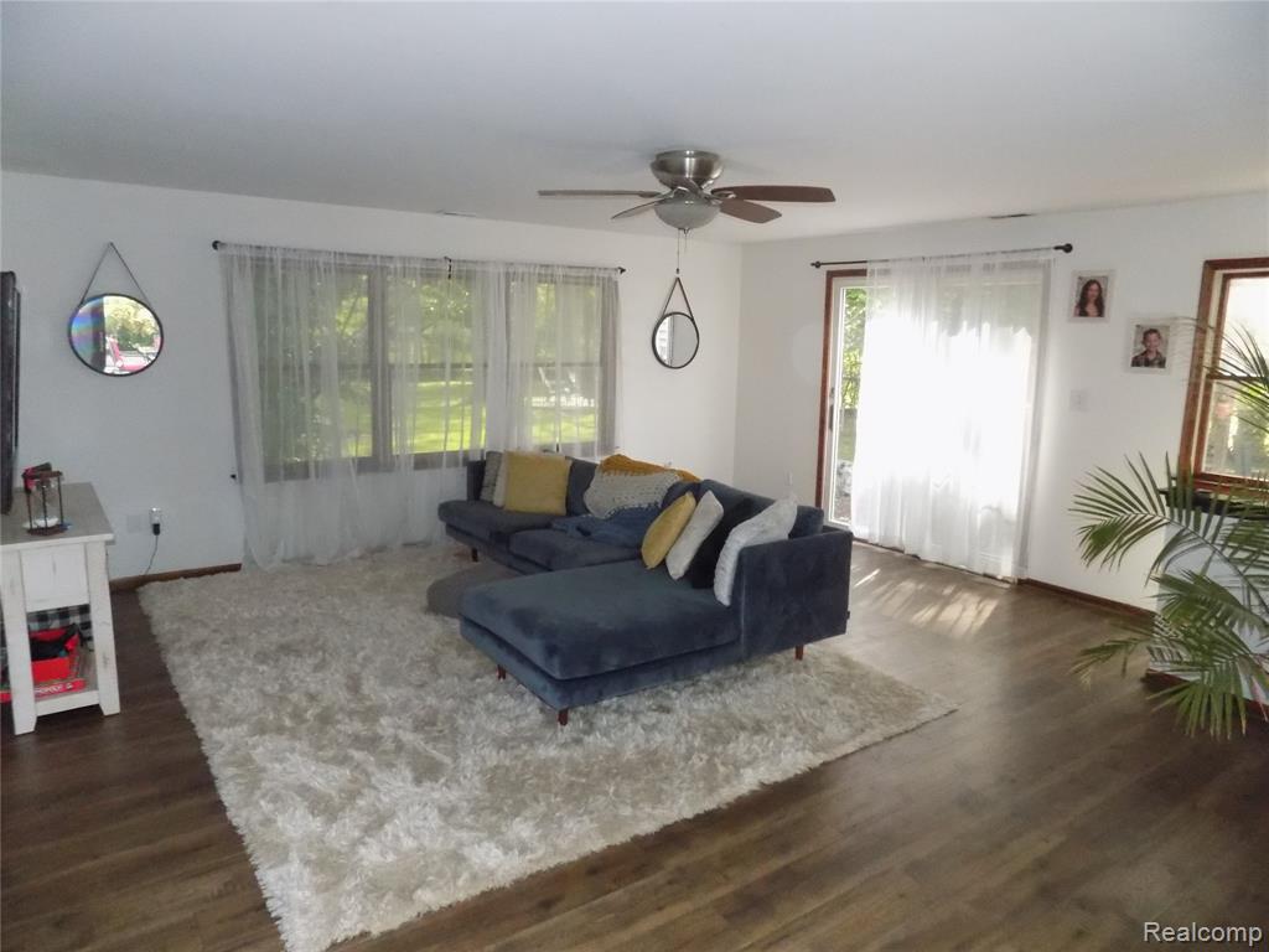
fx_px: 843
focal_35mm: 23
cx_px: 634
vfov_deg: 58.9
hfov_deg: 73.9
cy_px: 476
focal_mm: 4
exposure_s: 1/200
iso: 800
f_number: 3.1
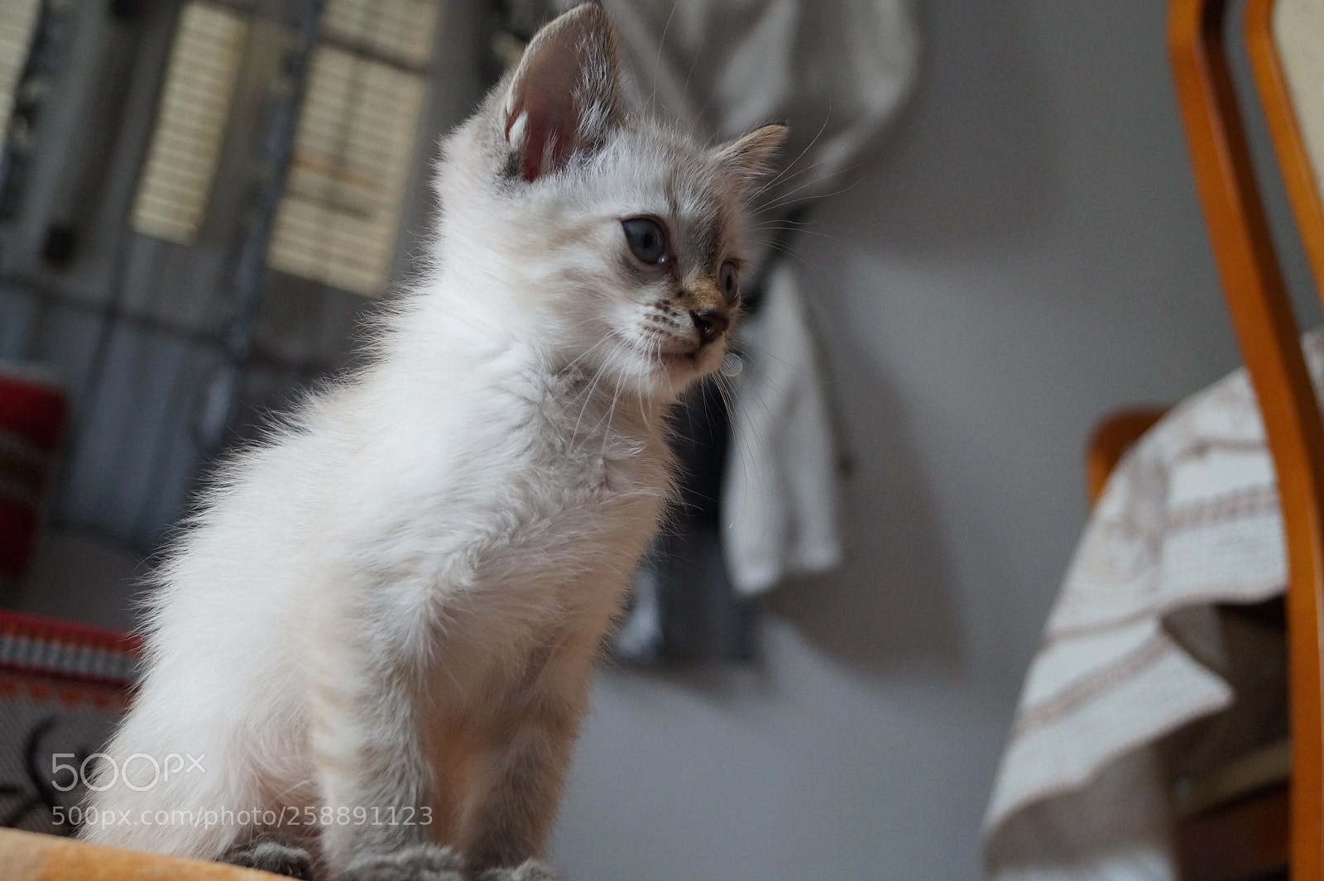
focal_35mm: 45
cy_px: 440
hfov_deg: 43.6
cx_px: 662
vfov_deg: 29.8
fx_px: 1654
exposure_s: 1/160
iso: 1250
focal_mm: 30
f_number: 4.5
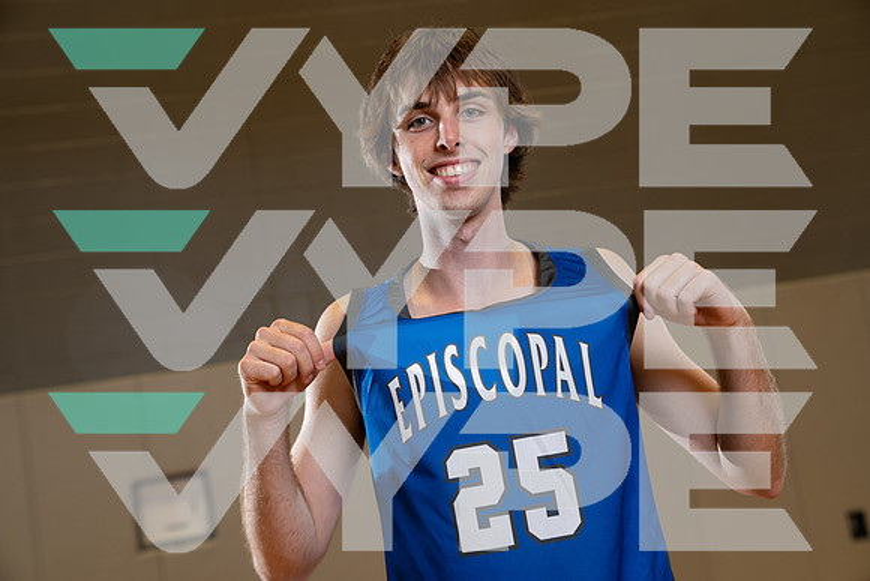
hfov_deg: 36.2
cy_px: 290
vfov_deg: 24.6
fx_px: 1329
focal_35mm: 55
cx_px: 435
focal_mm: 55
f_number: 4
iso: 400
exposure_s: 1/125
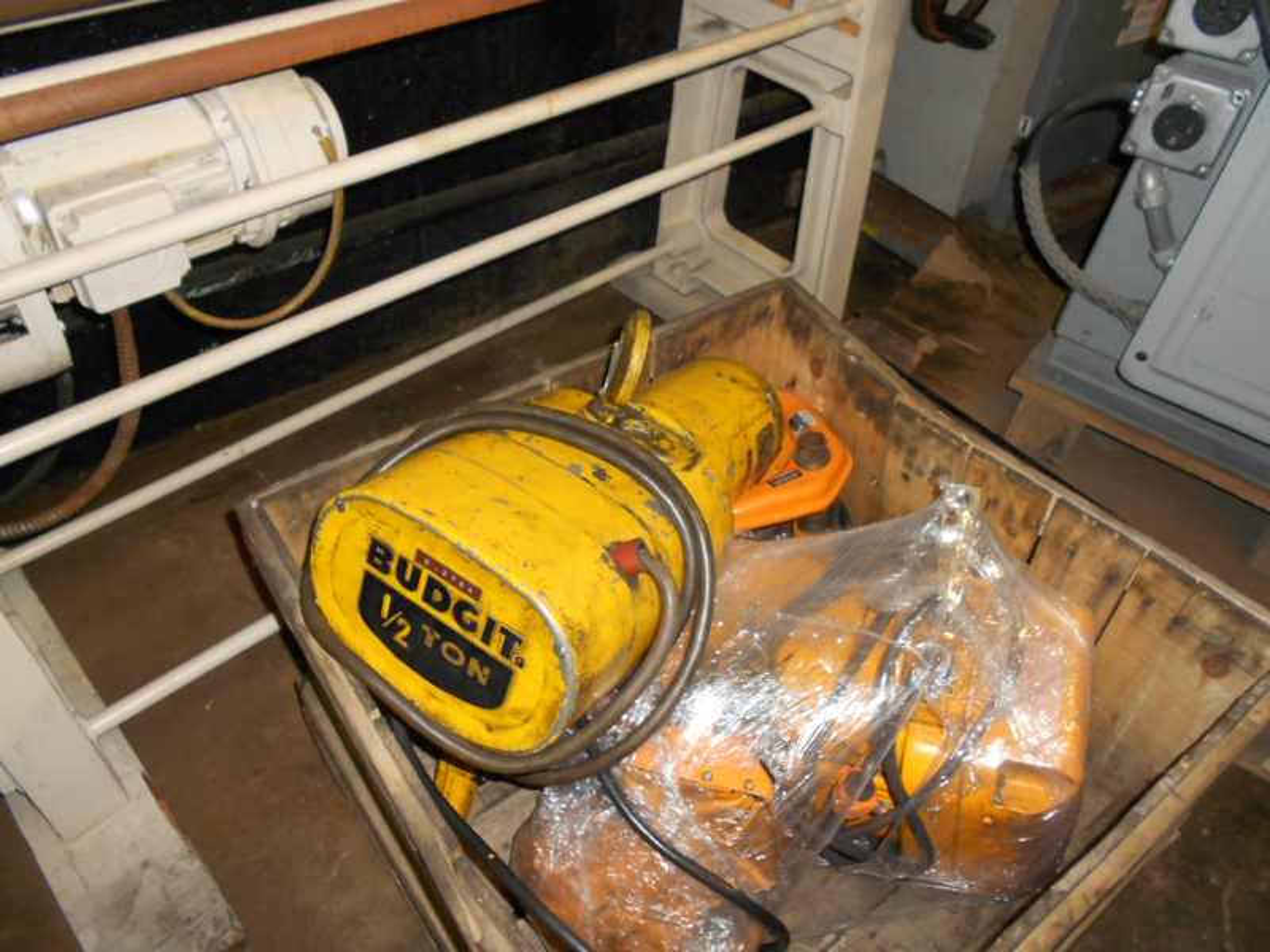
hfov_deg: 67.3
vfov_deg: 53.1
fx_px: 954
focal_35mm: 26
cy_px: 476
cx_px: 635
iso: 200
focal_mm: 4.6
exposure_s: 1/25
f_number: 3.2
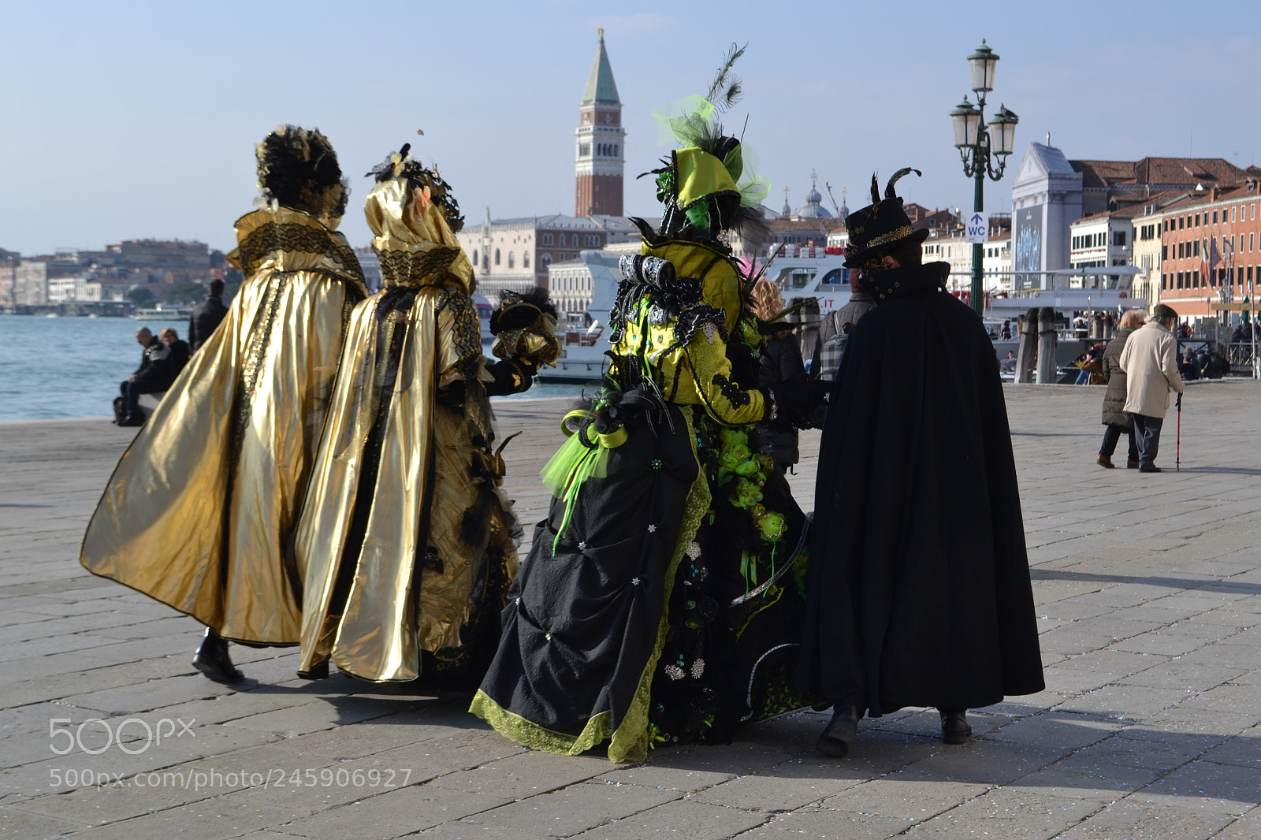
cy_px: 420
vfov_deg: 21.6
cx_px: 630
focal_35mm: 63
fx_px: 2206
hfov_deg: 31.9
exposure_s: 1/200
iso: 100
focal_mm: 42
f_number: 7.1
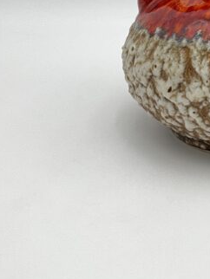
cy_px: -29
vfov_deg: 25.1
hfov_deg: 19.3
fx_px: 582
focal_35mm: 72
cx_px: 252
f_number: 1.8
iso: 25
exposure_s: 1/120
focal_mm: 3
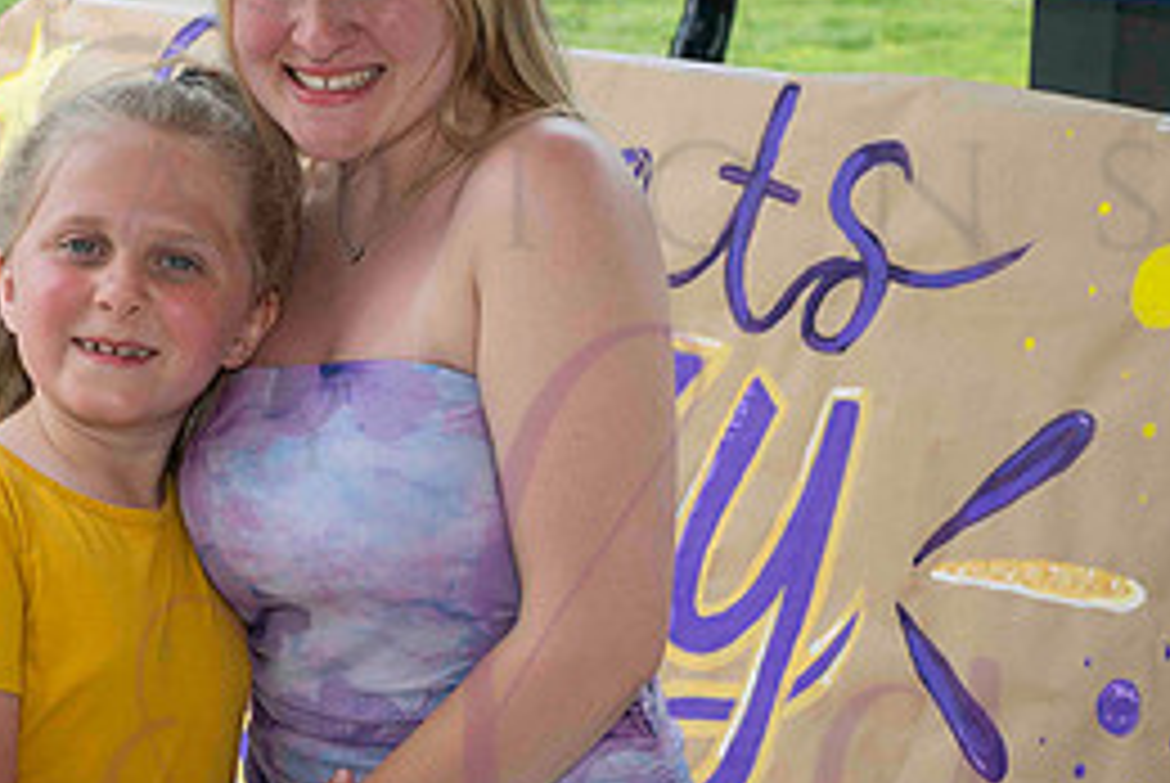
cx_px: 351
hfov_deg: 19.0
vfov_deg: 12.8
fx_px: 3481
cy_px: 380
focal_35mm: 107
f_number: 7.1
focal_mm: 46
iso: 400
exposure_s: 1/500
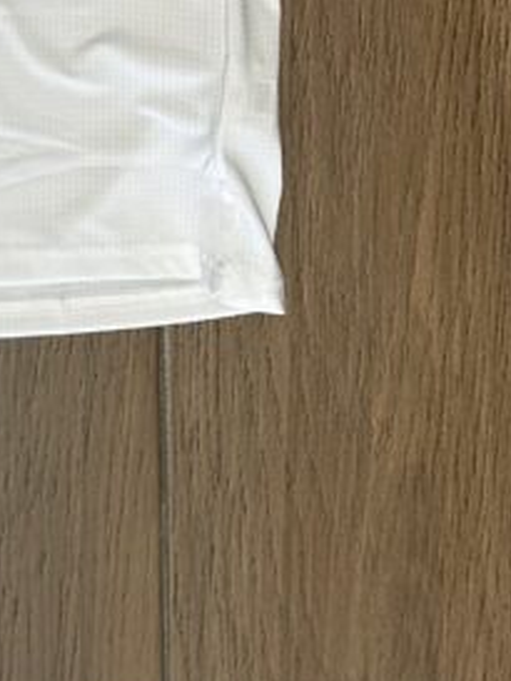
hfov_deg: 15.4
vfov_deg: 18.9
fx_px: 1770
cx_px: -199
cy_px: -364
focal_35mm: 90
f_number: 1.78
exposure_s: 1/121
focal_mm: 6.86
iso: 80
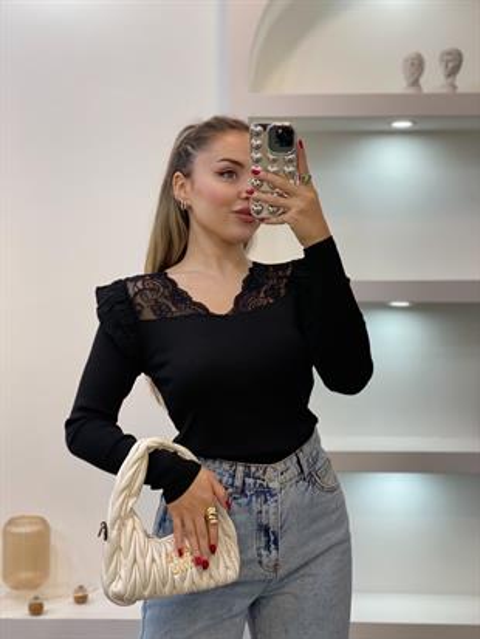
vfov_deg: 36.8
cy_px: 320
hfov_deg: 28.0
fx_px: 961
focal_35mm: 52
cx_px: 240
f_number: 2
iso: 80
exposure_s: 1/100
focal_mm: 6
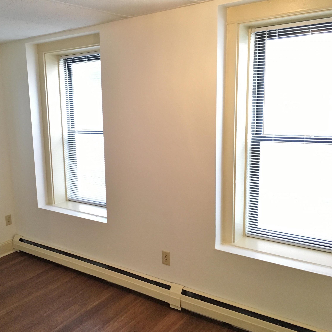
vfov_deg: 47.2
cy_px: 167
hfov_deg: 46.6
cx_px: 115
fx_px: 380
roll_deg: +2.0
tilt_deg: -10.3
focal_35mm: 35
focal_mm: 4.15
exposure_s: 1/30
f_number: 2.2
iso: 160
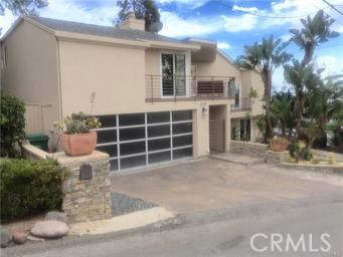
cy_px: 128
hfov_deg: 61.6
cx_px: 172
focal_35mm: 29
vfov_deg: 48.3
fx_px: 287
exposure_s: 1/879
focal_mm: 4.15
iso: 32
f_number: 2.2
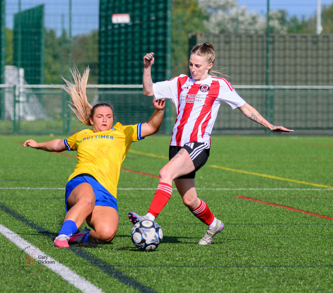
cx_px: 105
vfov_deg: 4.2
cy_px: 133
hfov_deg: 4.8
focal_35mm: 389
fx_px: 3992
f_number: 5
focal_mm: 185
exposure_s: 1/2000
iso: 280
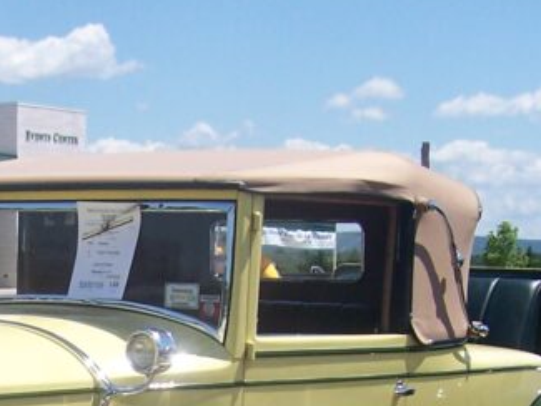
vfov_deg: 13.3
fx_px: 1673
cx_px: 37
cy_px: 539
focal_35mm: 107
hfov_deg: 18.0
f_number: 5.6
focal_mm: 5.6
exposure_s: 1/750
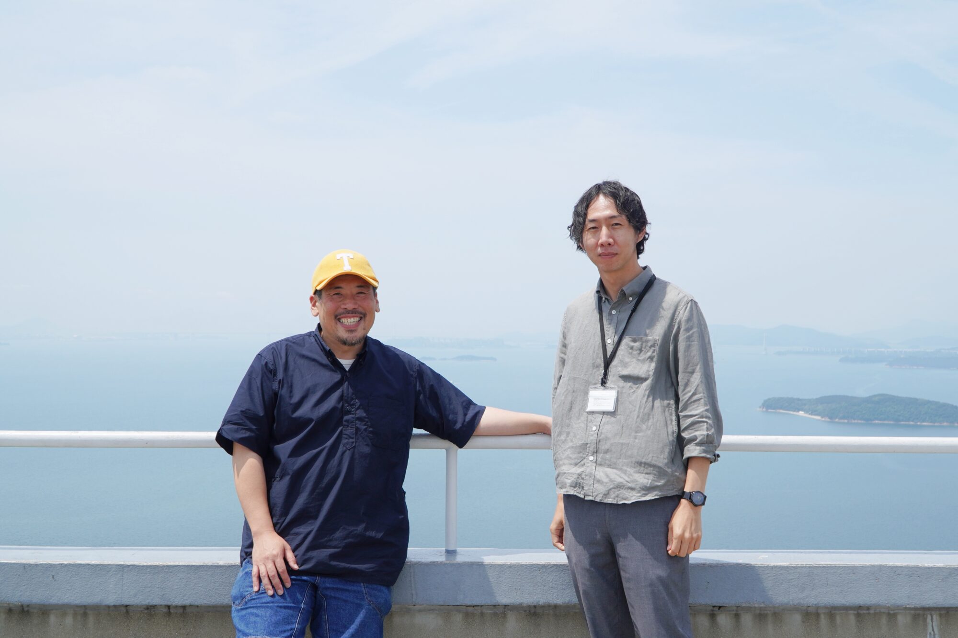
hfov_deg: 55.1
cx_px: 479
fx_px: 918
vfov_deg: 38.4
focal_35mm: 34
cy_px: 319
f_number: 6.3
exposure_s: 1/500
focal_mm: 23
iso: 100
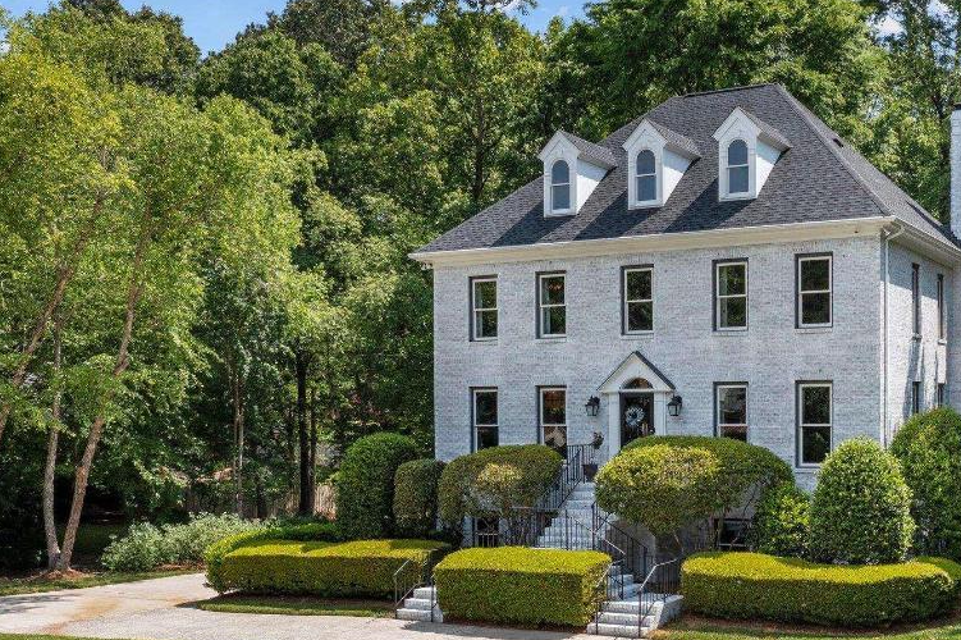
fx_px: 1147
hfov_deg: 44.5
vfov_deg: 31.1
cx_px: 669
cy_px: 384
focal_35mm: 43
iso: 100
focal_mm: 10.26
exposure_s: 1/400
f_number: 5.6
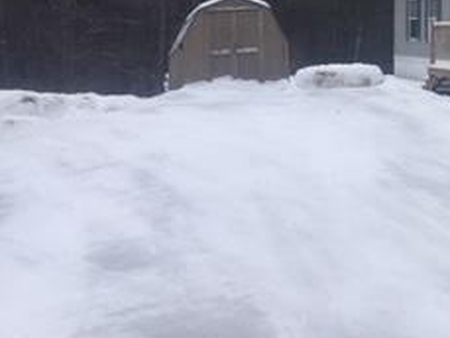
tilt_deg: +6.1
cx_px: 564
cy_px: -51
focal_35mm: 81
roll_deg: +0.1
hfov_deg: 22.0
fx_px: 1054
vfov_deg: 17.5
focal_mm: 4.15
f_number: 2.2
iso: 25
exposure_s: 1/574
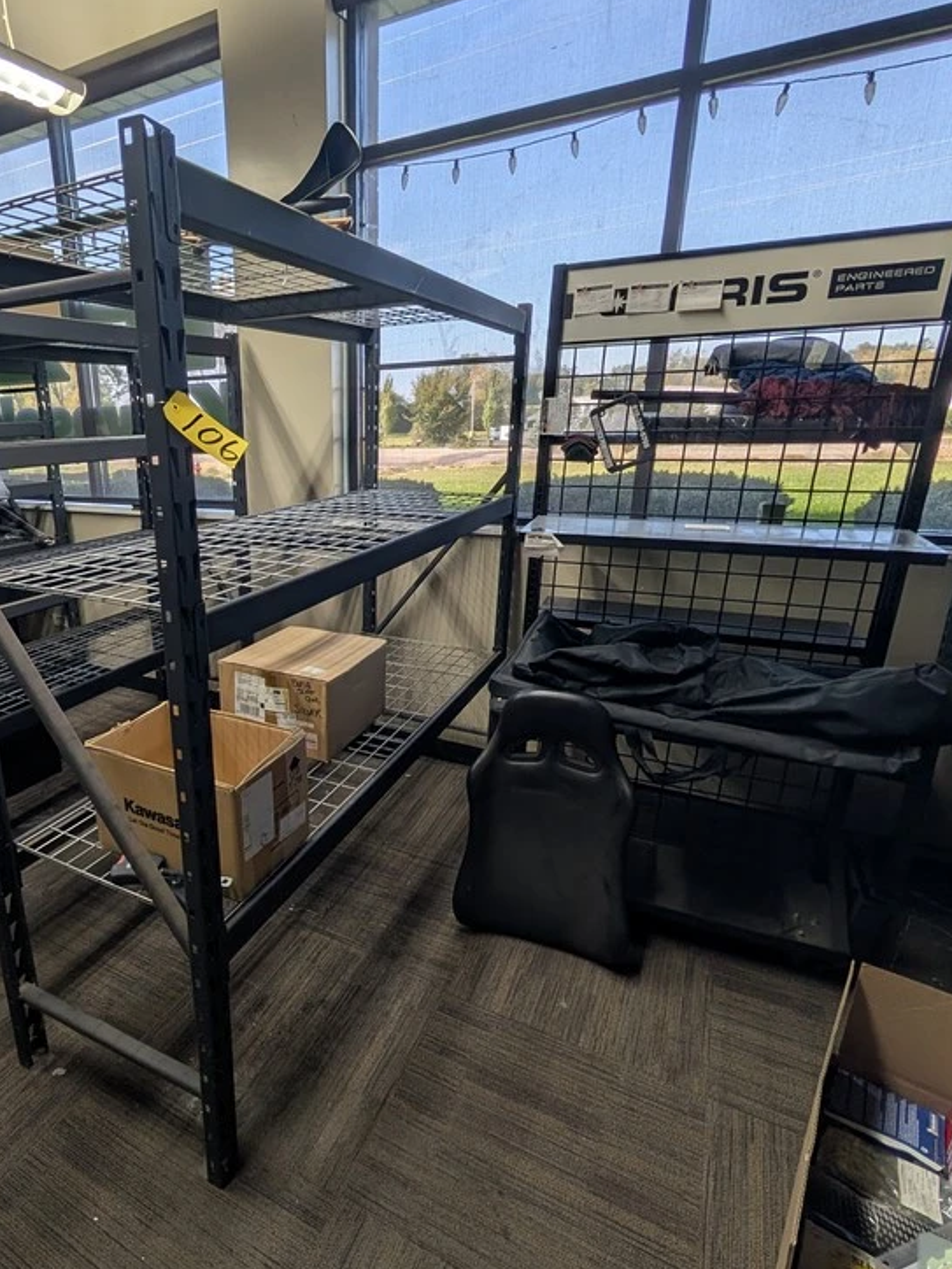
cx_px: 293
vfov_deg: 91.0
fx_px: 623
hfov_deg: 71.8
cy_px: 648
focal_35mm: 17
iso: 70
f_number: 1.7
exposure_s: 1/60
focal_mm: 2.02
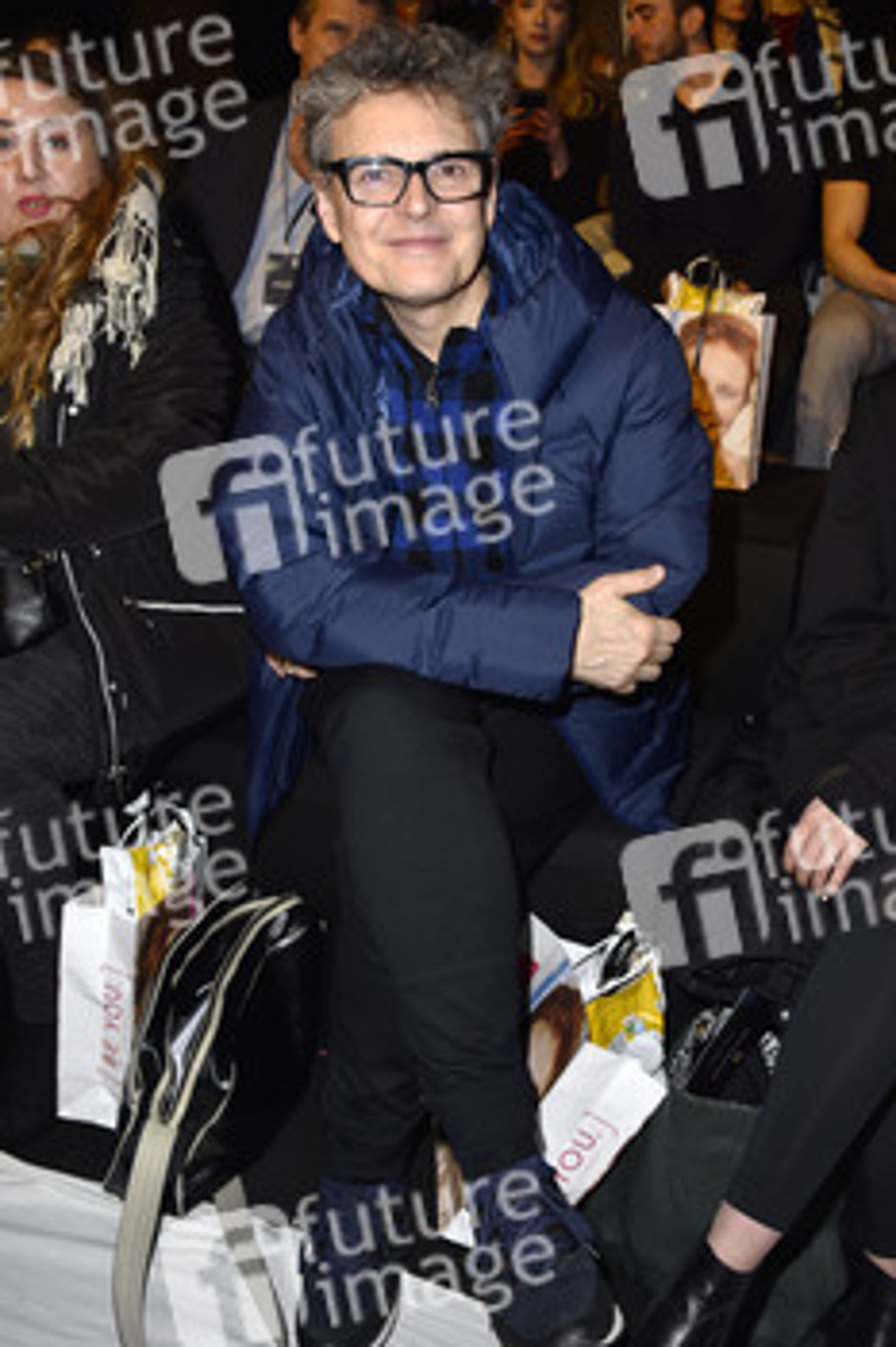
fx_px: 1196
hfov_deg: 41.1
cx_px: 469
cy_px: 685
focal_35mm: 32
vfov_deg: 58.7
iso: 320
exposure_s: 1/100
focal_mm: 28
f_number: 5.6
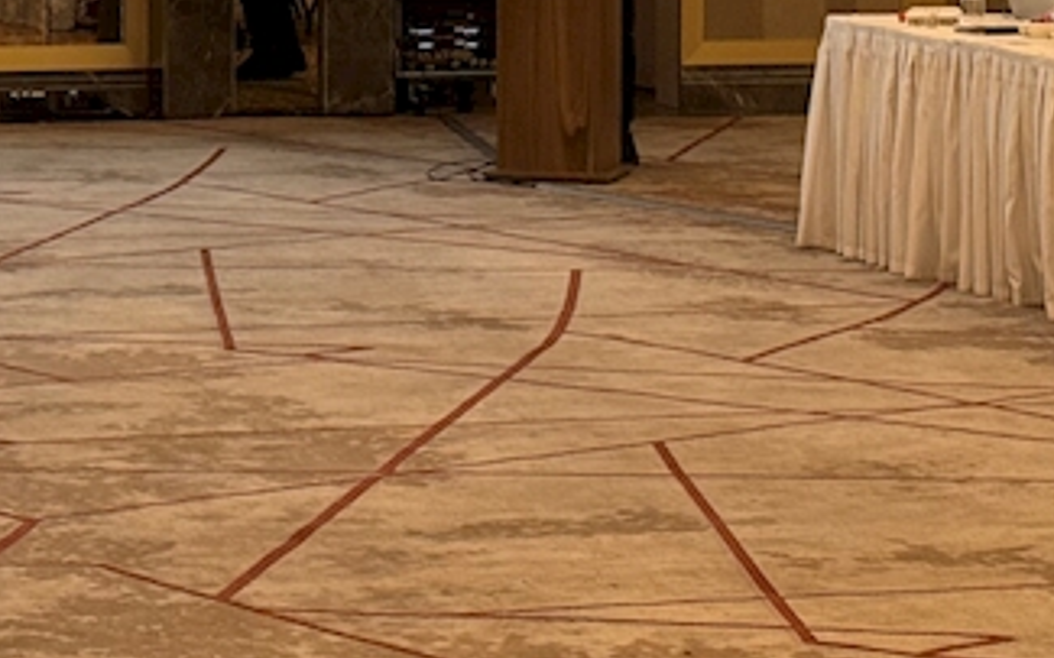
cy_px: -240
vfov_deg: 7.7
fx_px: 4796
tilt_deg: -0.2
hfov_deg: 12.5
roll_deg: -0.8
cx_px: 310
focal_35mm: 167
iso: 80
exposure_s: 1/90
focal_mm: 6.76
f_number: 1.78
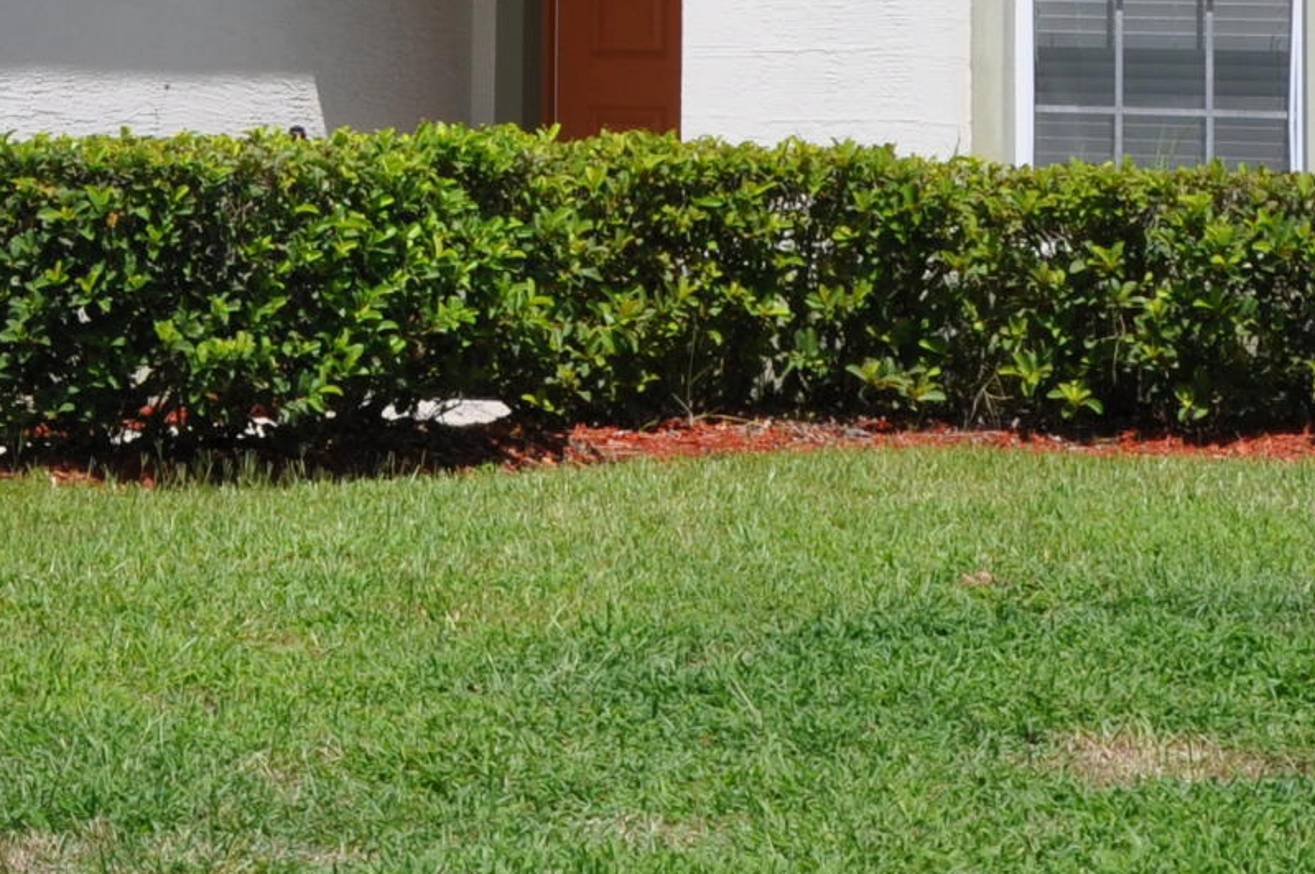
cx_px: -262
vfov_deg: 6.3
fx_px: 7809
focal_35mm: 214
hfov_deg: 9.5
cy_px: -569
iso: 200
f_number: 10
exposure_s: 1/400
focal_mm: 38
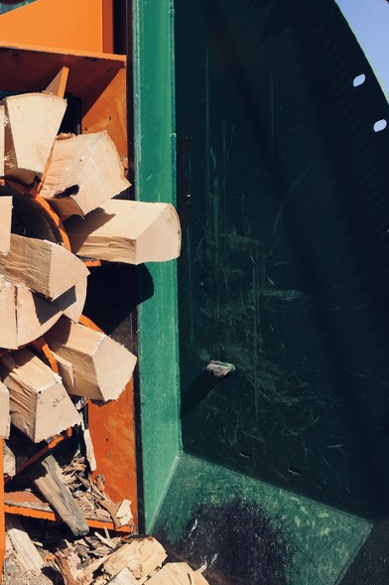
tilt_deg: -1.7
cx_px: 0
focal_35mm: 41
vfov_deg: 47.4
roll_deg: +1.4
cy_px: 290
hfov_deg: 30.3
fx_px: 665
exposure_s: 1/2262
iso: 25
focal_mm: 4.15
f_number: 2.2
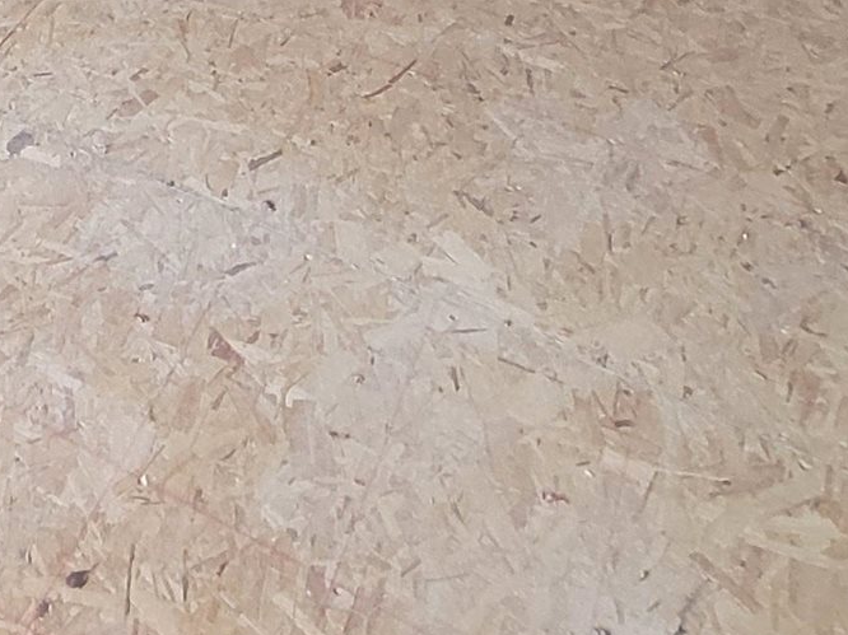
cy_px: -756
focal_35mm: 60
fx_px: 1469
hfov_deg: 27.0
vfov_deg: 16.2
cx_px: -260
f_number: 2.2
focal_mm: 2.2
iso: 160
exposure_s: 1/60
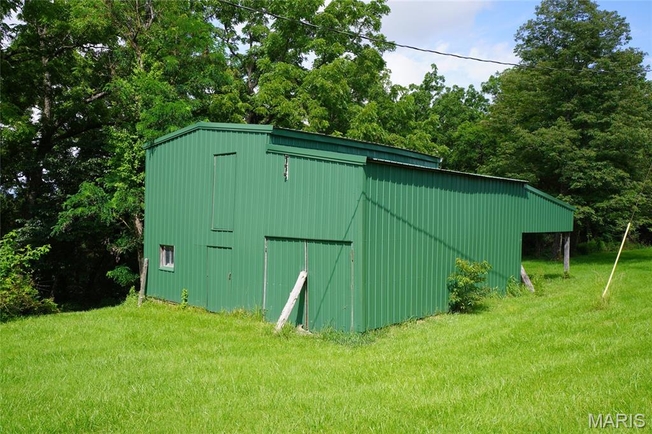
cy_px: 217
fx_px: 543
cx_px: 326
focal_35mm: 30
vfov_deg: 43.6
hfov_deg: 61.9
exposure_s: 1/125
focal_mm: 20
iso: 100
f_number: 9
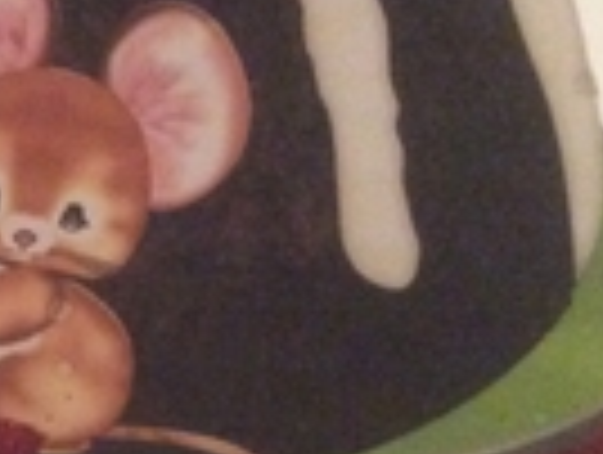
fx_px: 1867
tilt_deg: -14.1
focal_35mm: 107
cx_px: -72
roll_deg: -3.2
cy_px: 112
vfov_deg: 13.8
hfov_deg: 17.7
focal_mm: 3.3
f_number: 2.4
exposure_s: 1/17
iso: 500
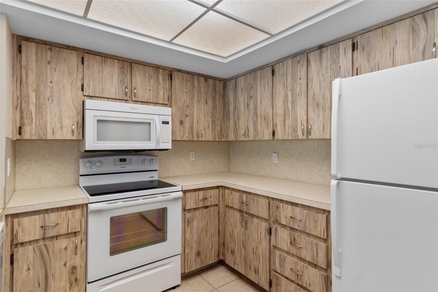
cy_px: 146
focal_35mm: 18
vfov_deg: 67.4
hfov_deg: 90.0
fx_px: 219
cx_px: 219
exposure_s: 1/1.43
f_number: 8
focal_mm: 12
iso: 320
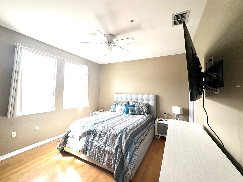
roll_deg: -1.0
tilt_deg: +2.8
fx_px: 105
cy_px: 86
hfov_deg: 98.2
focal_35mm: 15
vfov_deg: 81.7
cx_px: 119
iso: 40
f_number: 2.2
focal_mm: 2.22
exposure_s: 1/123
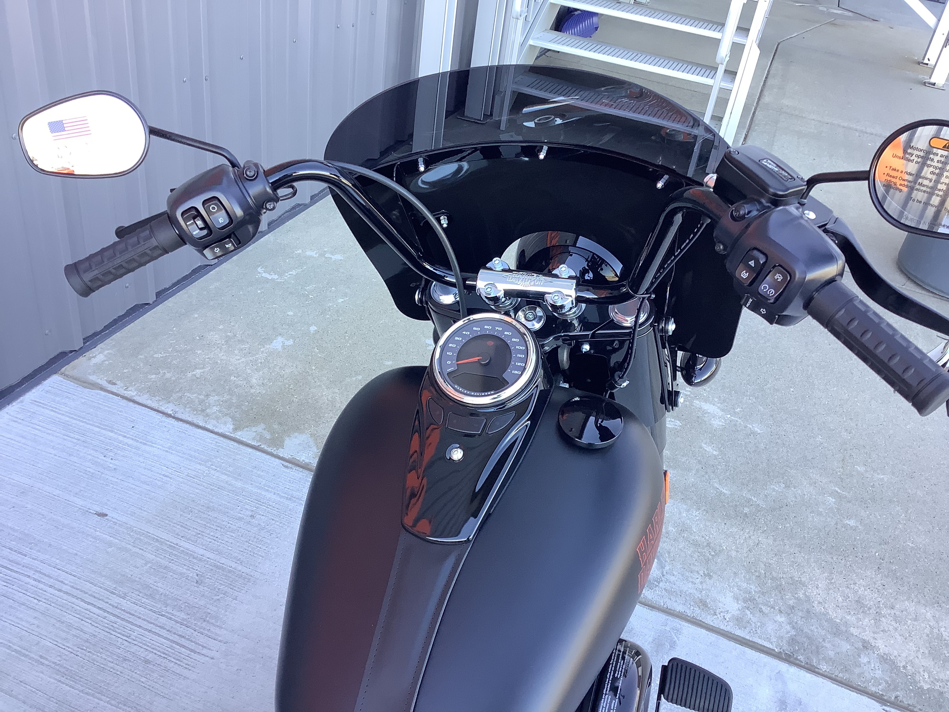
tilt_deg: -32.8
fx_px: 850
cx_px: 474
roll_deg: -10.4
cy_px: 356
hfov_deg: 58.4
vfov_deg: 45.4
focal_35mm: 31
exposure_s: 1/120
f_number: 2.4
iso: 80
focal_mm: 3.3
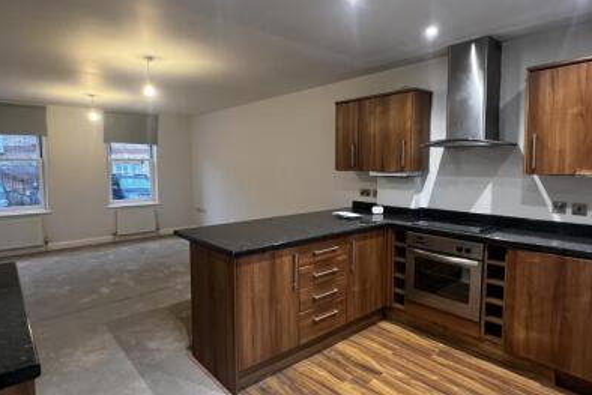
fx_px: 329
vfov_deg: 62.0
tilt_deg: -5.9
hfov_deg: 83.9
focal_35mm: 20
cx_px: 289
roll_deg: -0.2
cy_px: 194
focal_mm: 1.57
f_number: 1.8
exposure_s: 1/50
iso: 250
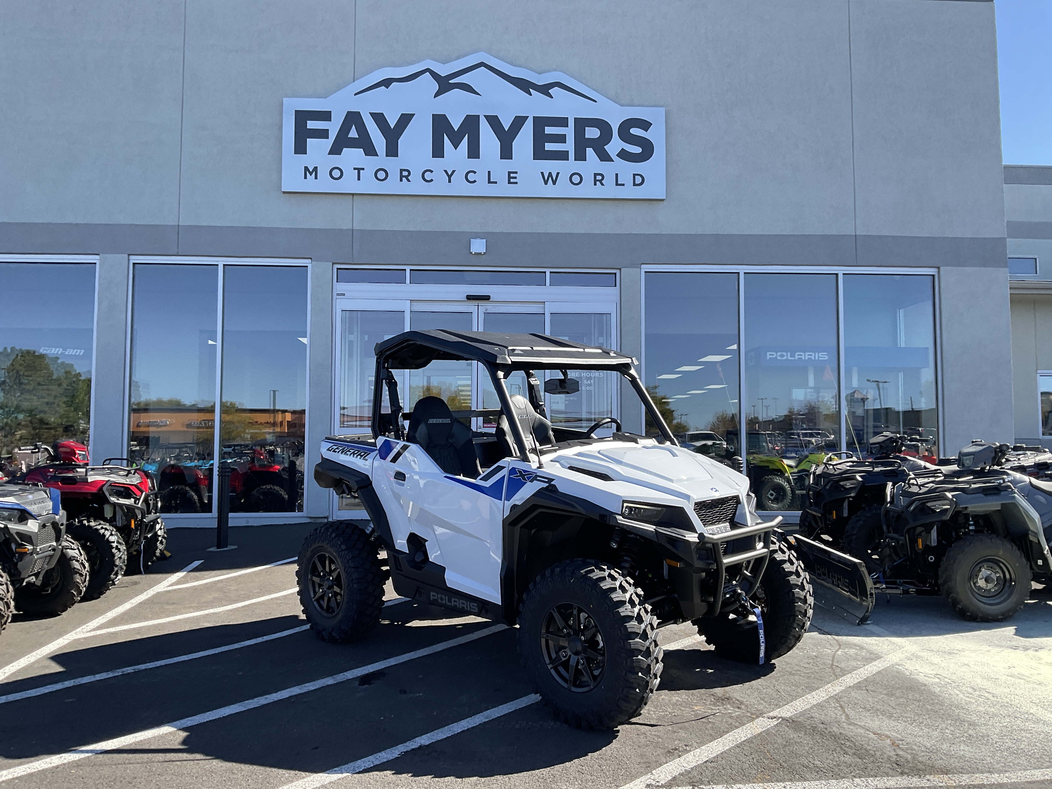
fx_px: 881
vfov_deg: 48.2
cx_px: 526
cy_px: 394
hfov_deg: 61.7
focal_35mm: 29
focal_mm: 3
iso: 16
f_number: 1.8
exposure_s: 1/580
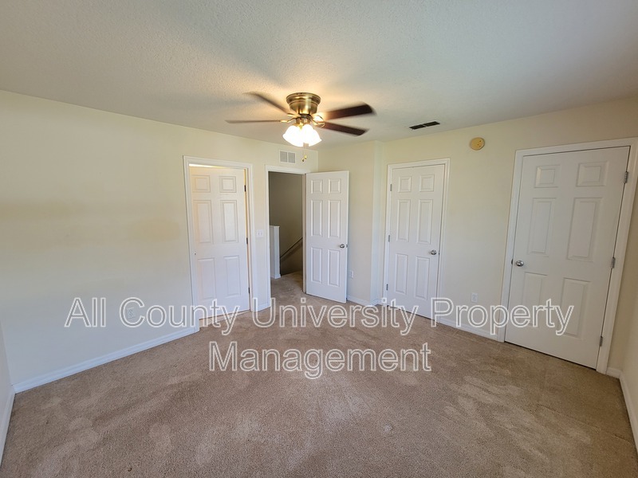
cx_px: 319
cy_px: 239
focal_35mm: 13
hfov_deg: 106.2
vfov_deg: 89.9
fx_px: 240
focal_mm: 2.2
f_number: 2.2
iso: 125
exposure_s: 1/60
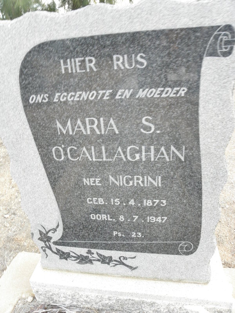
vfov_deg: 67.3
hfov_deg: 53.1
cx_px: 118
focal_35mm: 26
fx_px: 235
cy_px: 156
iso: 200
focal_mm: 4.6
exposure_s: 1/10
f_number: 6.3
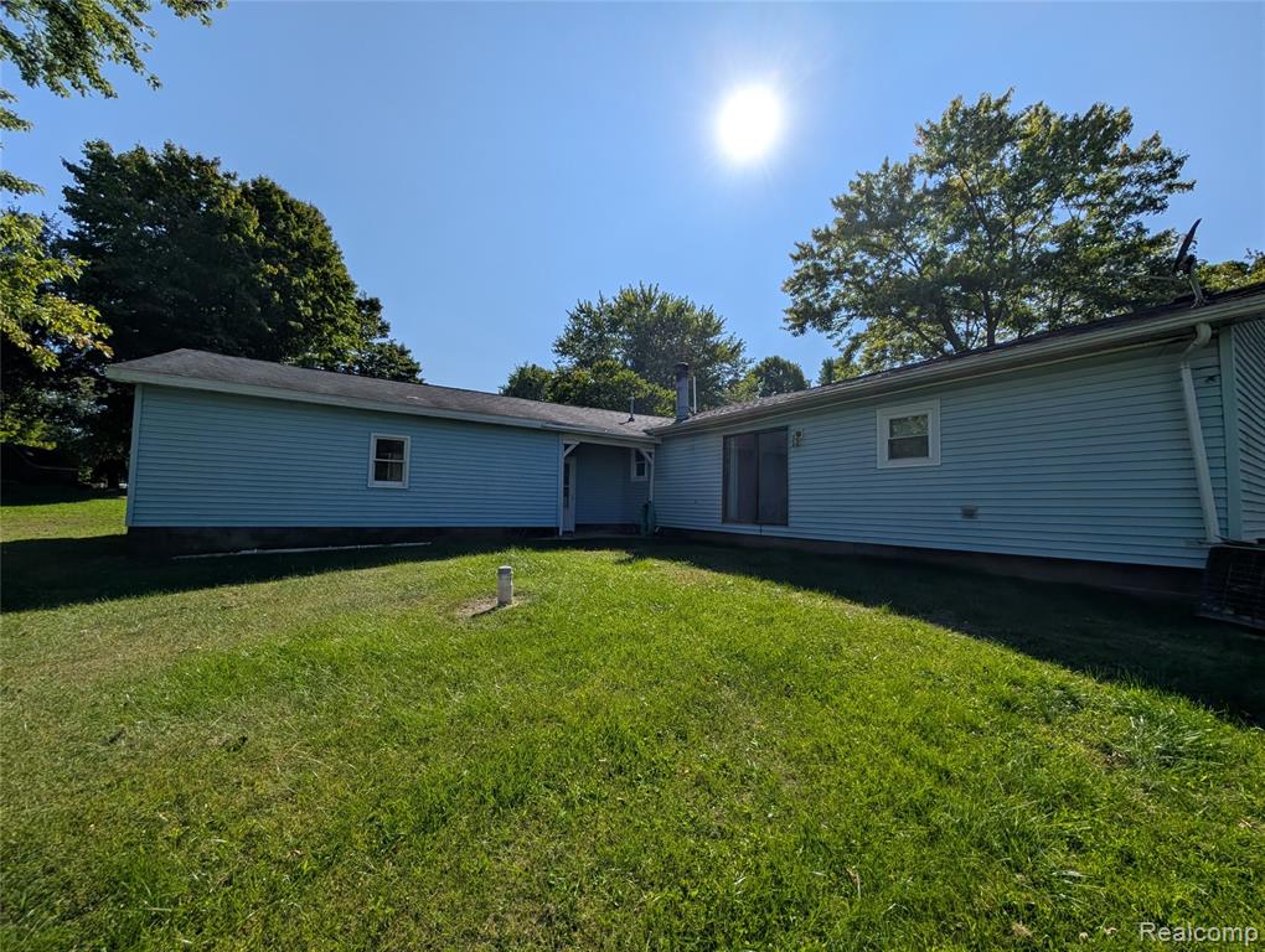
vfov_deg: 94.6
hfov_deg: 110.5
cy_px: 476
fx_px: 439
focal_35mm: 12
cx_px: 632
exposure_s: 1/9804
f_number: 1.7
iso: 60
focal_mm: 2.02
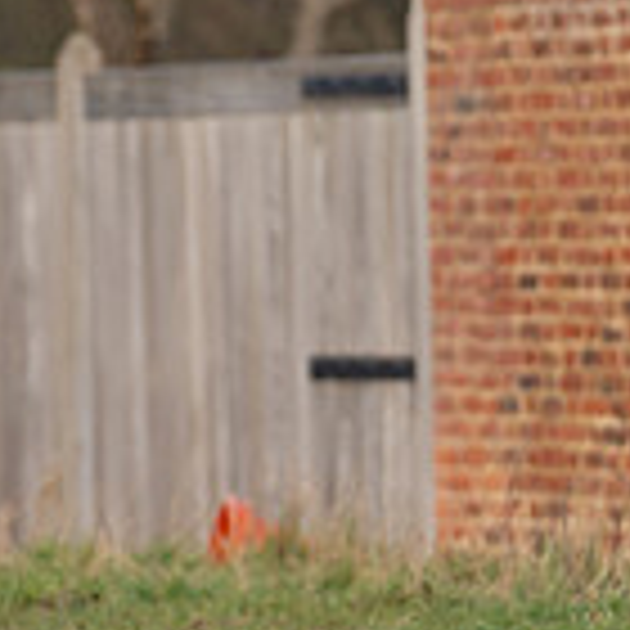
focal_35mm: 704
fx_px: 14496
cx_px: -468
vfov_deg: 2.5
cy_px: 164
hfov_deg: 2.5
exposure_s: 1/800
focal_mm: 200
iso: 320
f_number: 4
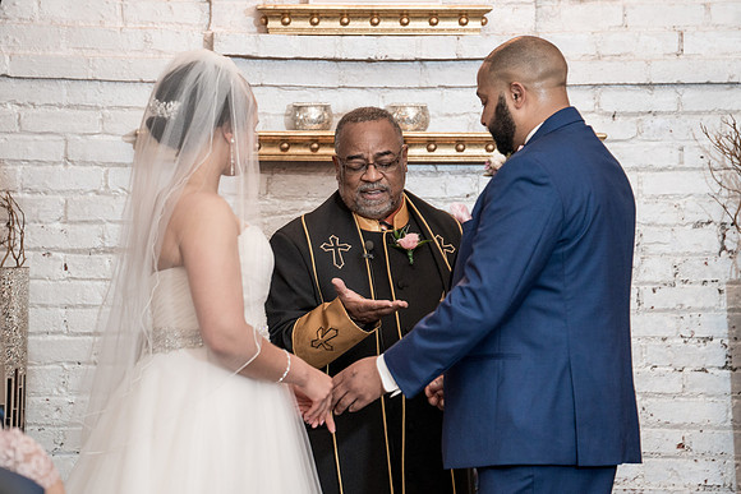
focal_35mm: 207
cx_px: 370
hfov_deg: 9.9
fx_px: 4265
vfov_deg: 6.6
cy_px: 247
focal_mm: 200
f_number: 4
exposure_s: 1/100
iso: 2000
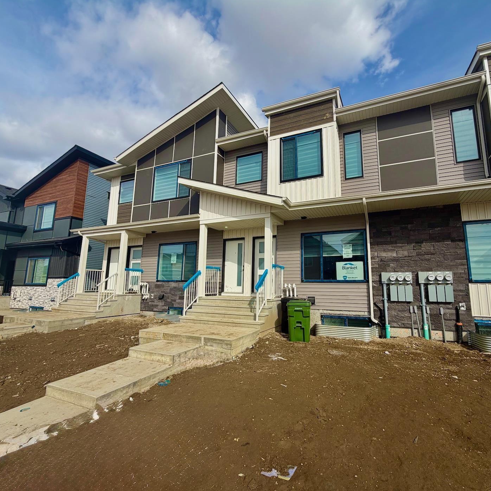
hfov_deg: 83.8
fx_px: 273
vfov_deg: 84.0
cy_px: 244
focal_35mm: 17
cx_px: 264
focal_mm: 2.22
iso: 20
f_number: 2.2
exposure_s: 1/928
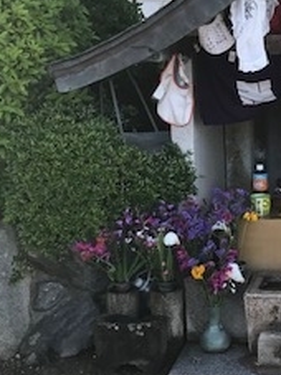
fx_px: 856
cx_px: 268
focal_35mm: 79
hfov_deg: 18.3
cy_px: 202
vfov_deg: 24.7
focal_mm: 3.99
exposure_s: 1/270
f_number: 1.8
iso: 20
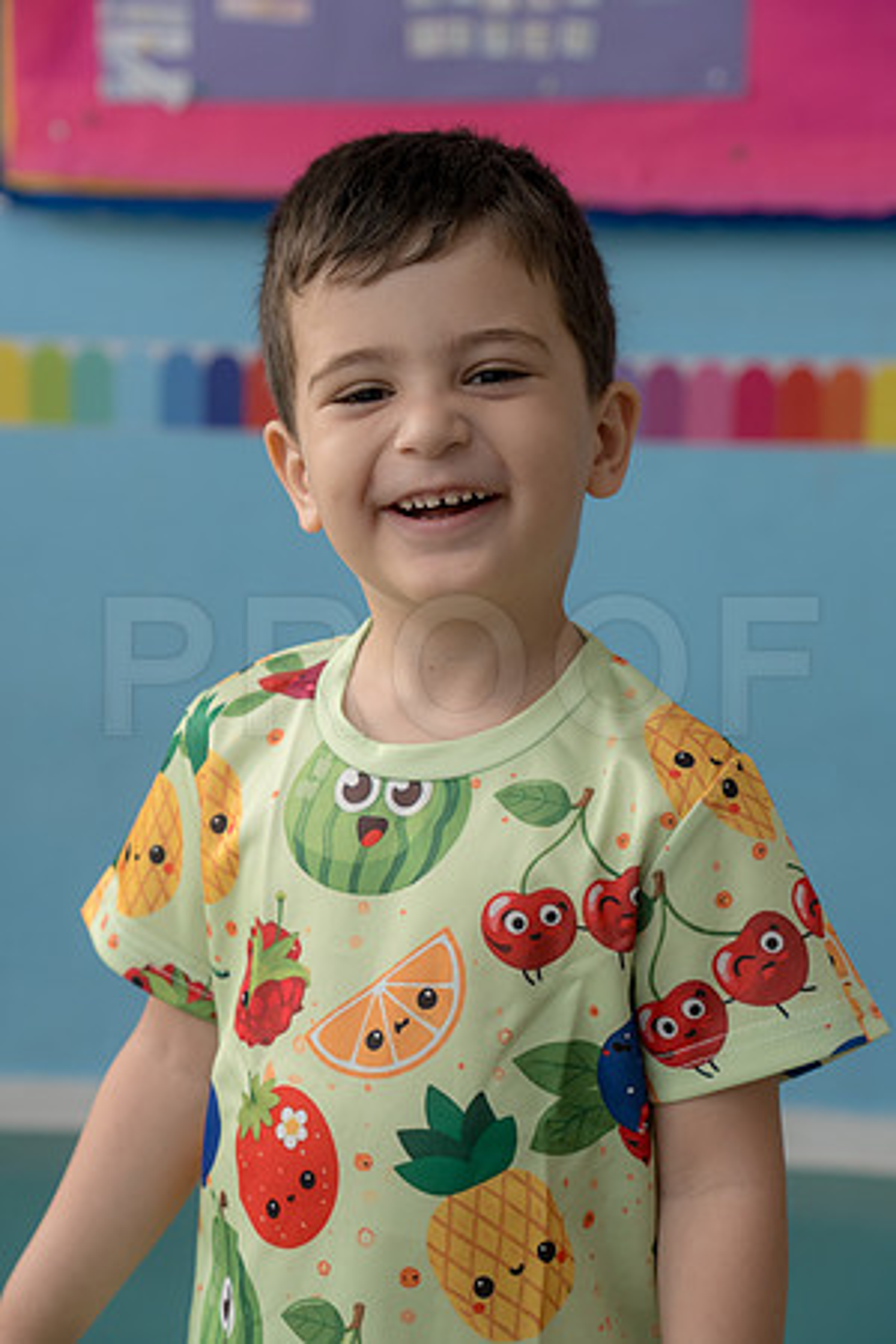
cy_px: 672
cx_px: 448
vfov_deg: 26.3
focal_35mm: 77
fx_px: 2874
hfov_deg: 17.7
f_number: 5.6
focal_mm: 77
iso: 1600
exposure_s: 1/160
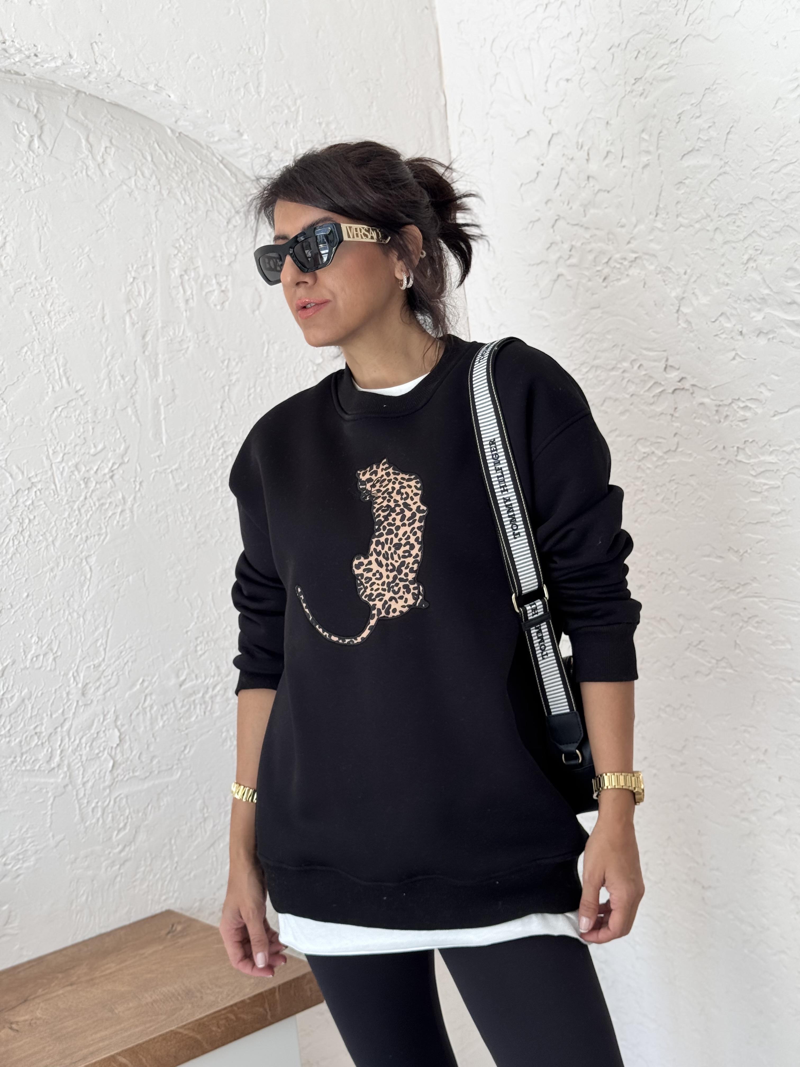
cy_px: 534
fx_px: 1479
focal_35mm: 48
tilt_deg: -4.6
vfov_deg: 39.7
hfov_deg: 30.3
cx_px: 400
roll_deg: +5.8
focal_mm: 6.76
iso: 50
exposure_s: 1/165
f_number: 1.78
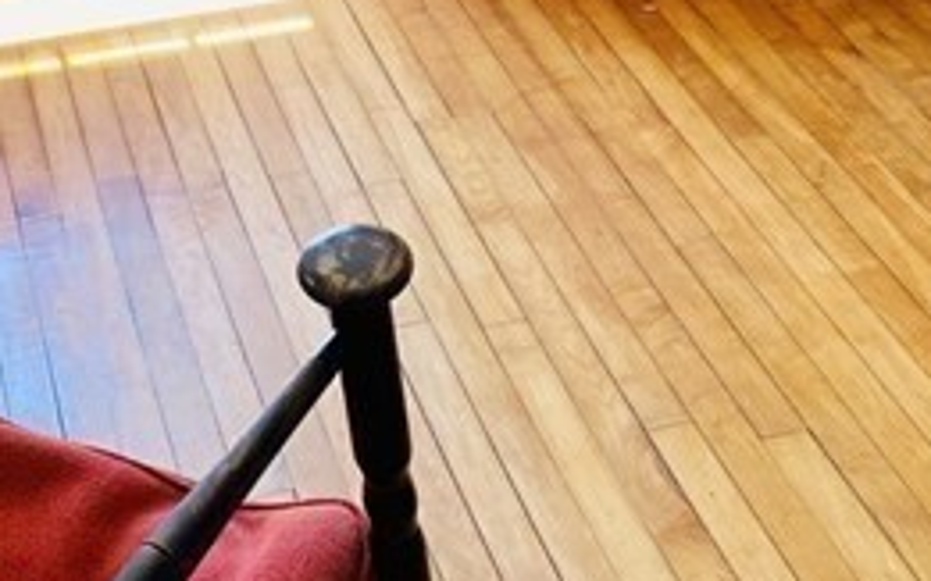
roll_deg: +2.7
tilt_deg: -16.2
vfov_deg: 14.4
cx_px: 200
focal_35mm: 81
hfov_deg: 25.1
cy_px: -424
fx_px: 2055
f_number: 1.8
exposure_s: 1/122
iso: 80
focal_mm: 4.25
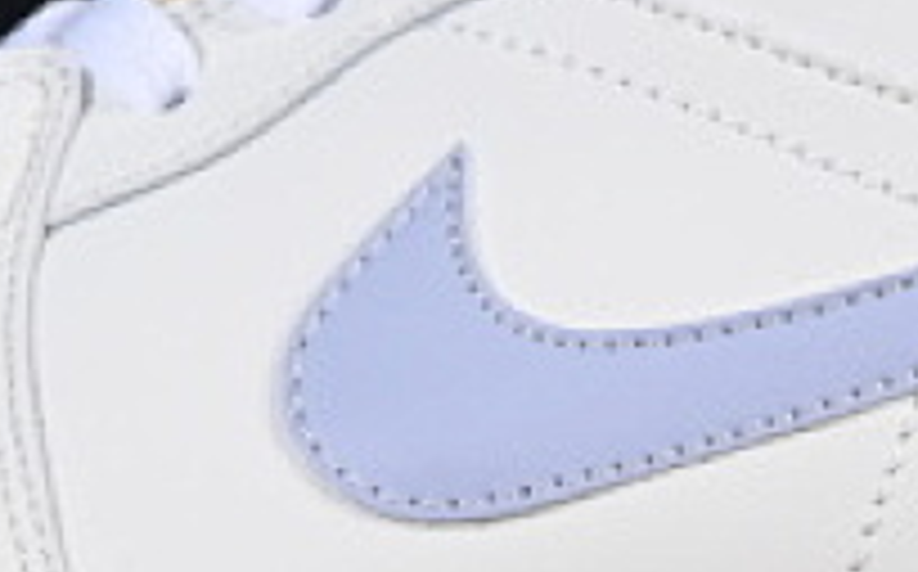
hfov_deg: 5.2
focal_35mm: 405
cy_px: -27
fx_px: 10121
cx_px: 288
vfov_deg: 3.2
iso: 160
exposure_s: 1/80
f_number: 8
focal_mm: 50
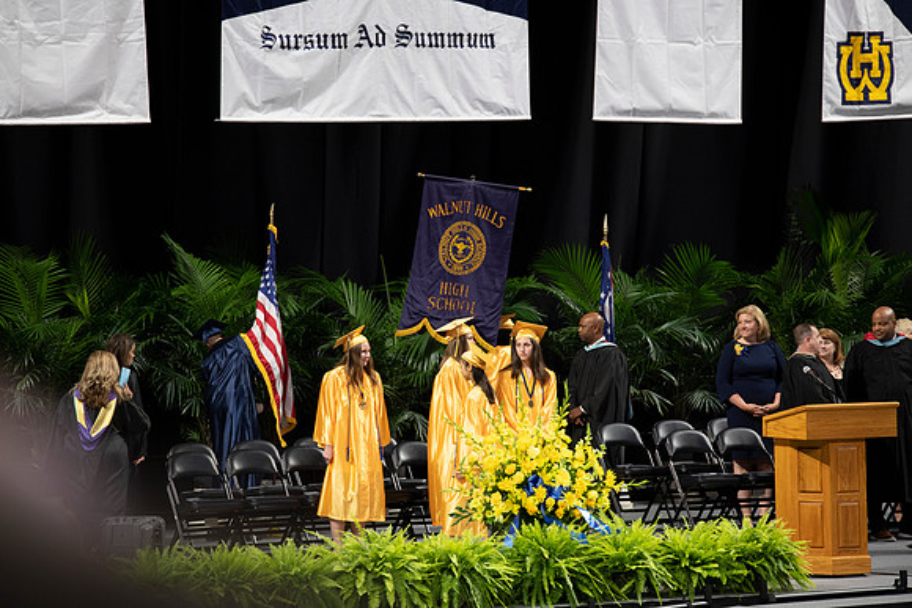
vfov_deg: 6.9
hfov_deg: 10.3
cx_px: 456
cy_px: 304
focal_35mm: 200
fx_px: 5068
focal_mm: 200
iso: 1000
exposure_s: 1/100
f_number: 3.5
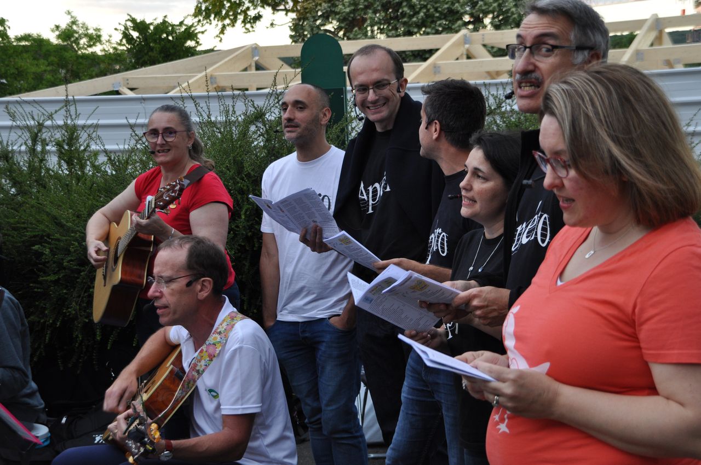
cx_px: 350
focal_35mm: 75
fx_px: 1459
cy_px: 232
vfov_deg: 18.1
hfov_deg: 27.0
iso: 500
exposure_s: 1/60
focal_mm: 50
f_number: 4.8
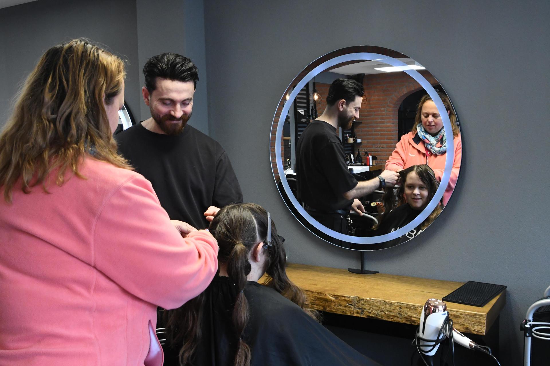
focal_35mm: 36
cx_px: 275
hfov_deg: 53.1
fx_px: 550
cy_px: 183
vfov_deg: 36.9
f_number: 10
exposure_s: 1/100
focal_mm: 24
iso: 4000
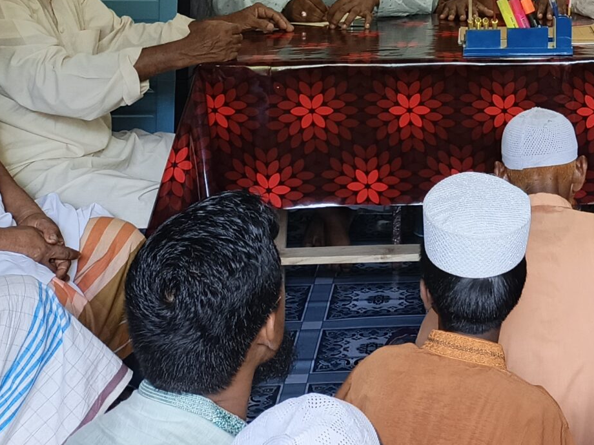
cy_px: -130
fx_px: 1098
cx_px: 614
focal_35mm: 64
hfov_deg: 28.2
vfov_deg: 20.9
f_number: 1.79
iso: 322
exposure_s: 1/50
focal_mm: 4.71
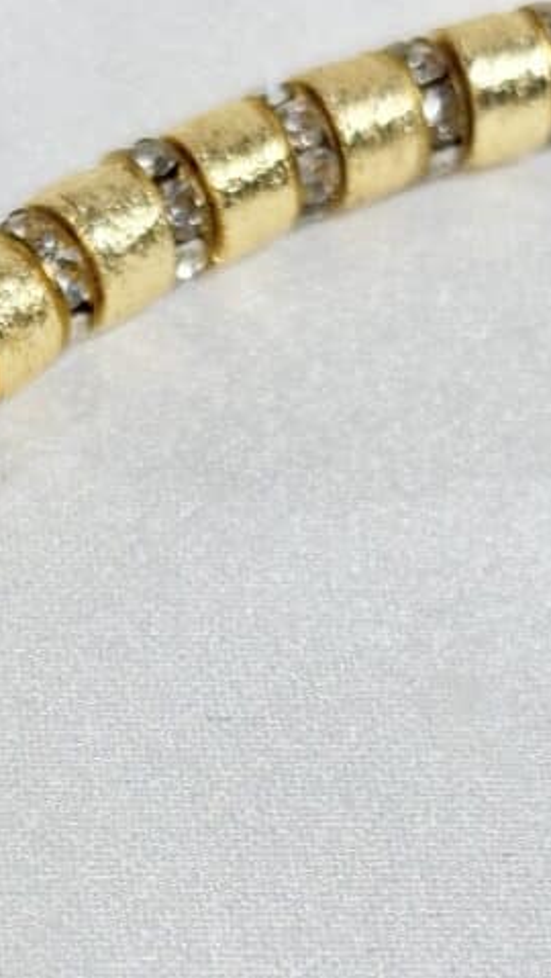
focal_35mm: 121
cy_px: 829
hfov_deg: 10.0
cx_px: 176
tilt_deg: -46.3
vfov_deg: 17.5
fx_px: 3138
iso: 32
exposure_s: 1/297
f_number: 1.6
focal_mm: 5.96
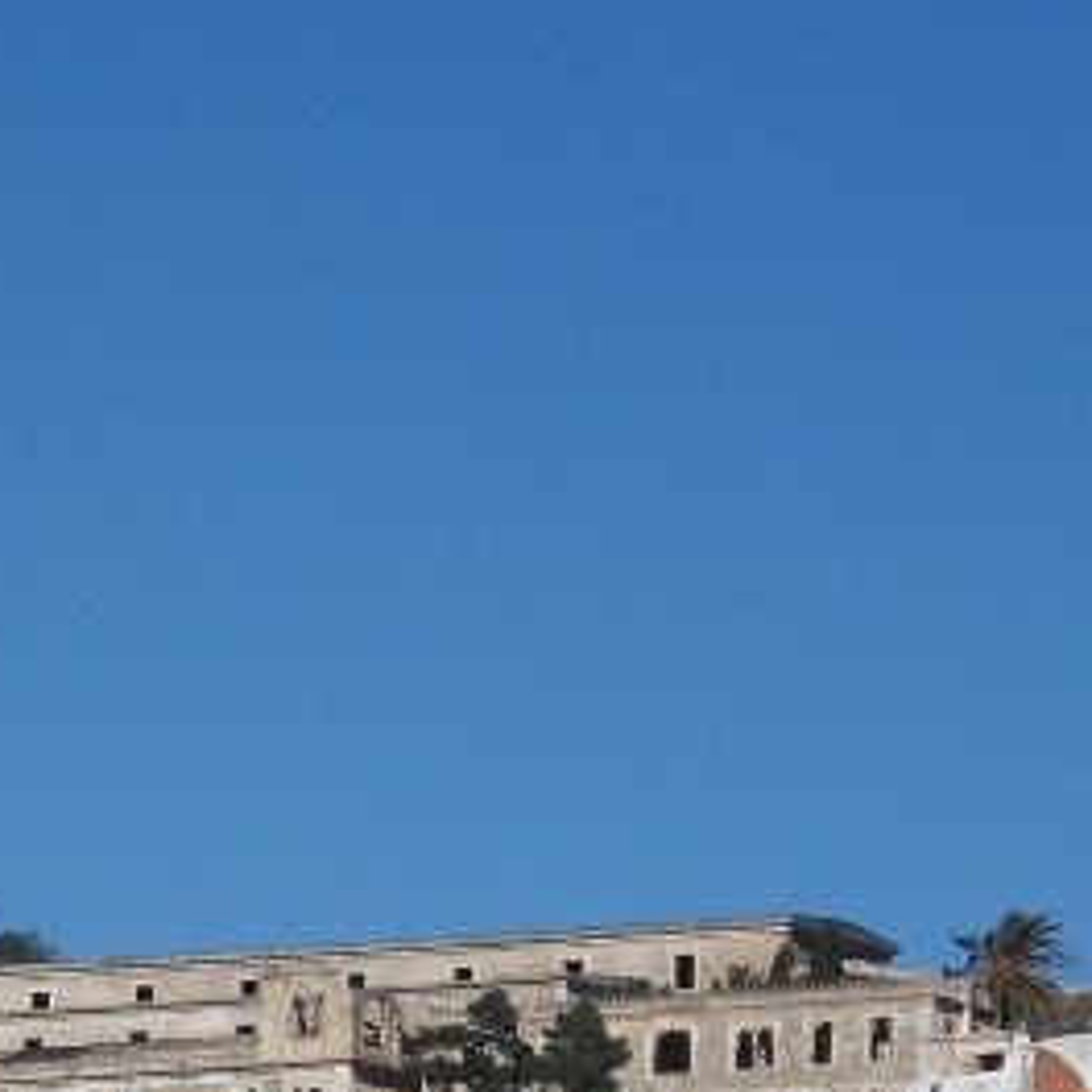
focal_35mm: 302
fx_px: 10778
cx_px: -252
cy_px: 1235
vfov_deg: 5.8
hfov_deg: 5.8
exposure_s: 1/180
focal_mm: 19.3
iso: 80
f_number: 12.6
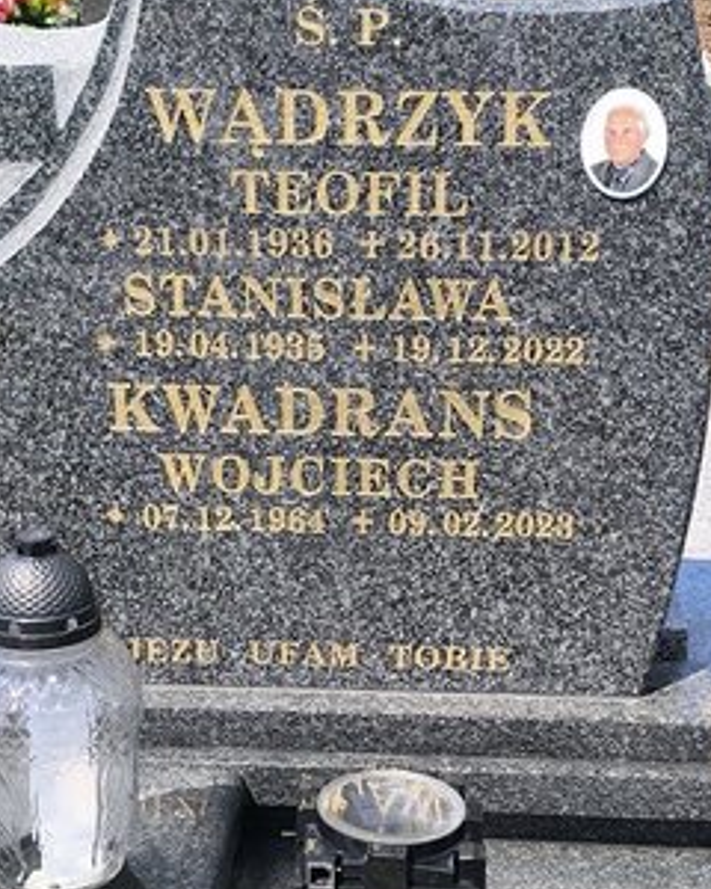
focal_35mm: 61
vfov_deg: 30.9
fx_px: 1605
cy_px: 533
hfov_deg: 25.0
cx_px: 344
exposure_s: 1/649
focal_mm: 6.14
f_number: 1.65
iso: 50
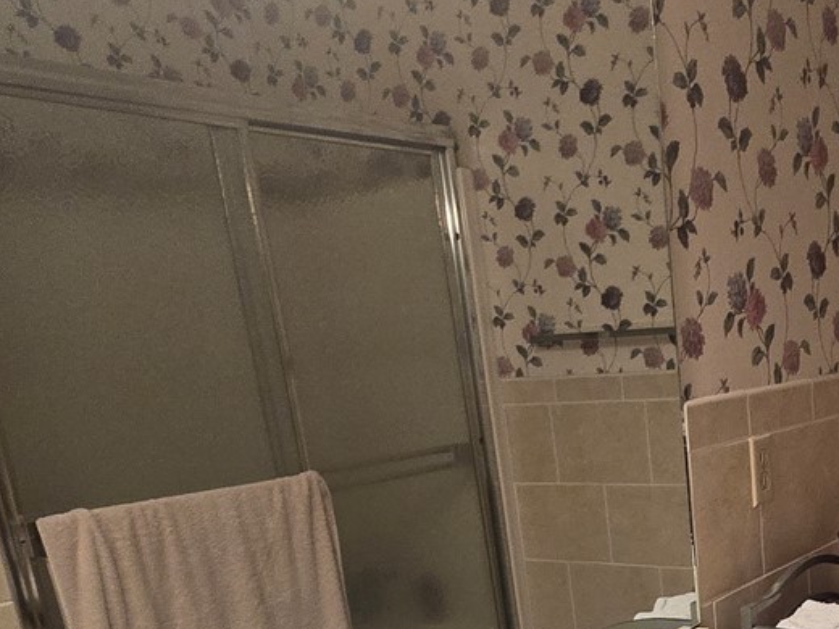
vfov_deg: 33.5
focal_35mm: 40
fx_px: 969
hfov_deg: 42.7
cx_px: 762
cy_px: 602
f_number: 2.2
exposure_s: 1/60
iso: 400
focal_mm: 2.2
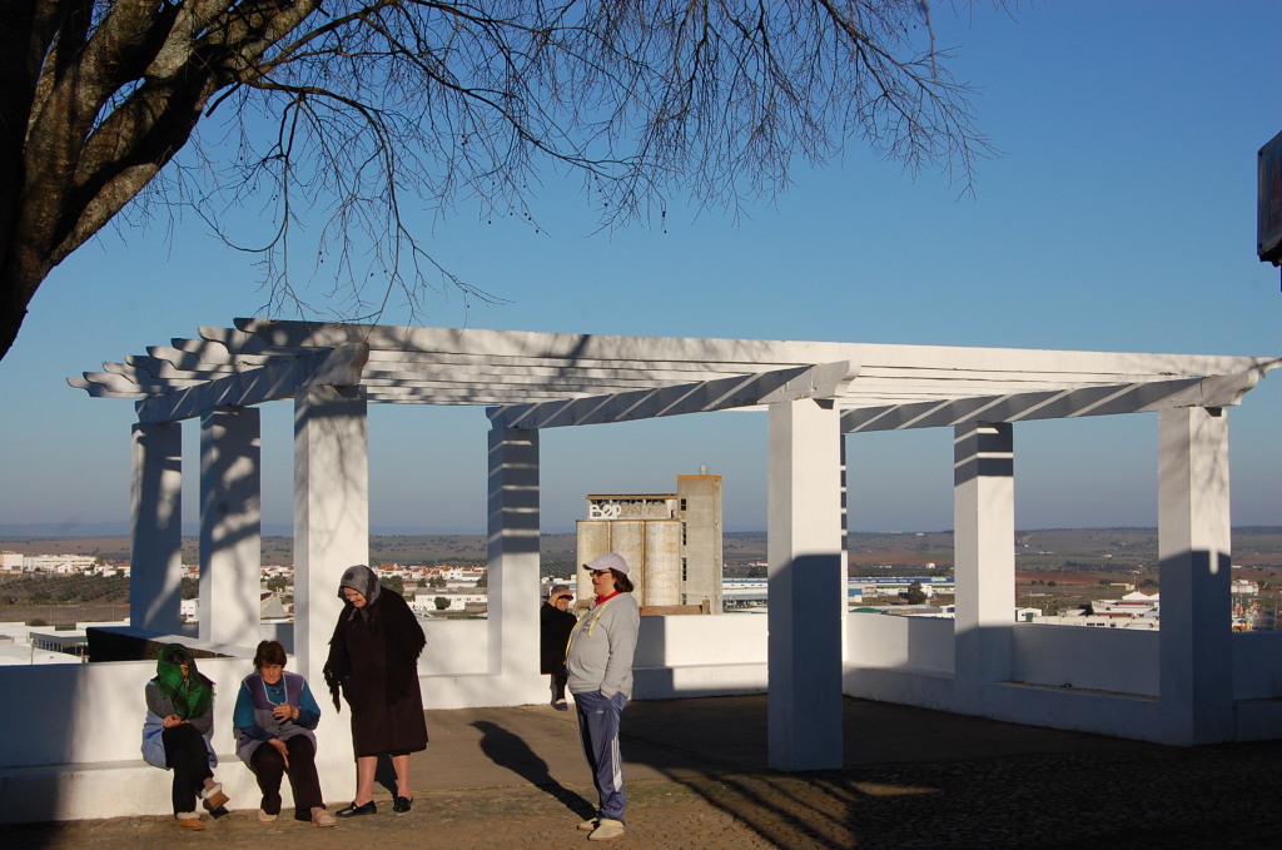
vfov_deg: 23.7
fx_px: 2026
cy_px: 425
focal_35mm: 57
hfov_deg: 35.1
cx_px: 641
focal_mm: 38
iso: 200
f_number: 11
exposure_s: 1/500
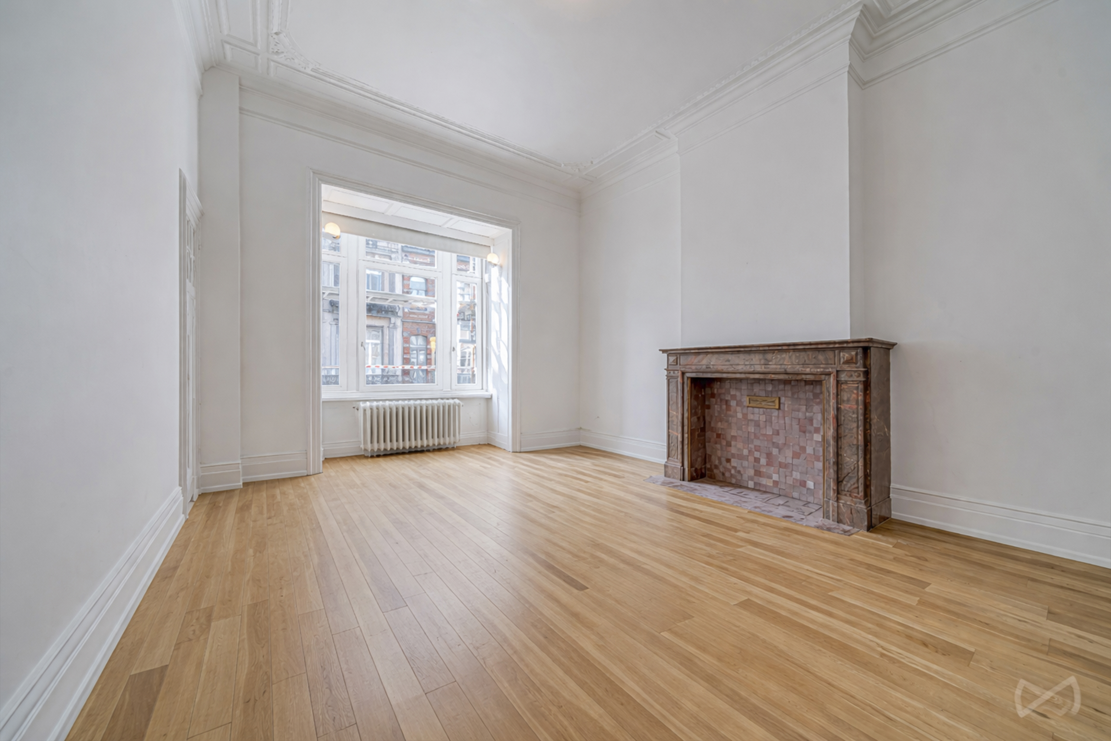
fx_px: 370
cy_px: 370
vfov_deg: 90.0
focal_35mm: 12
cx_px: 556
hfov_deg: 112.6
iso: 100
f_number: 7.1
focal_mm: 12
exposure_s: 1/13
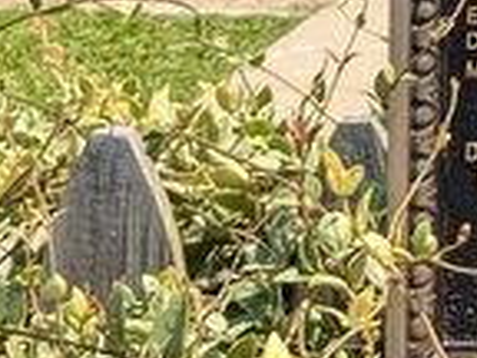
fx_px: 2067
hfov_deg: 11.9
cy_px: -497
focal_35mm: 150
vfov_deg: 8.9
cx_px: 914
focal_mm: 4.38
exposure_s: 1/1462
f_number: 1.73
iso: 42
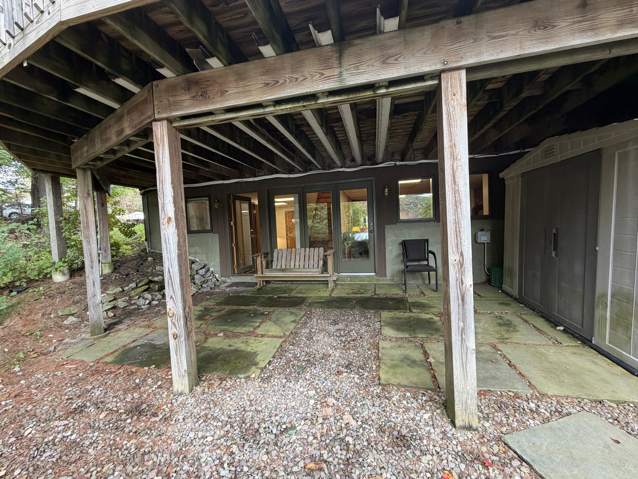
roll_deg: +3.4
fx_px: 258
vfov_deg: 85.7
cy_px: 240
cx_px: 319
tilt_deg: -2.9
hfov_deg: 102.1
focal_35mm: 14
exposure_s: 1/121
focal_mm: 2.22
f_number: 2.2
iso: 200
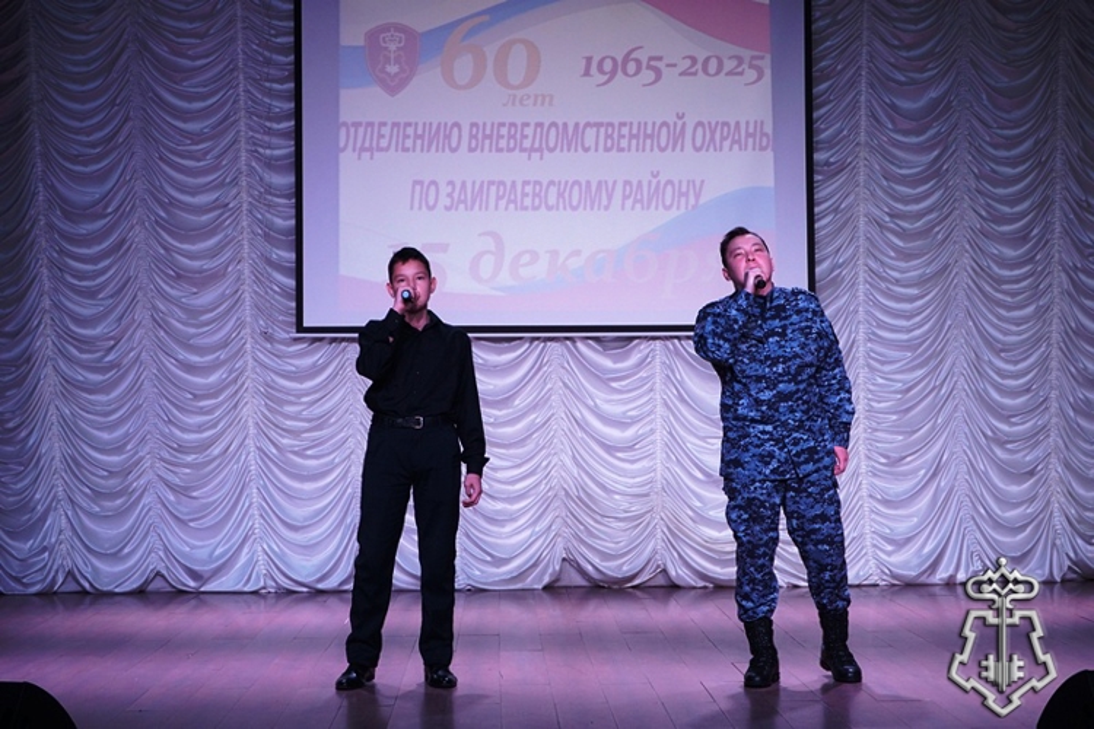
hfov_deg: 31.2
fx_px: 1960
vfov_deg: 21.1
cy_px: 364
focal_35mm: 64
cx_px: 547
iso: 500
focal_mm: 43
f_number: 5
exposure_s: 1/160
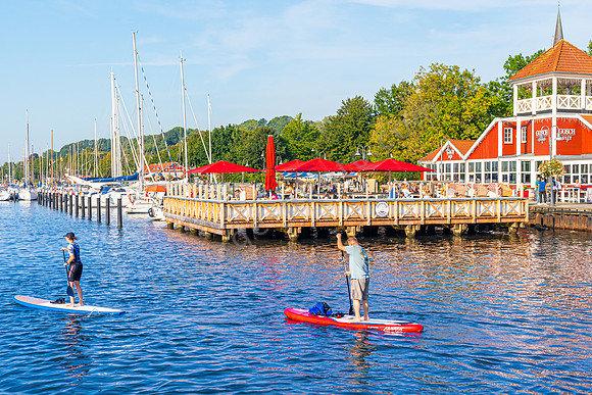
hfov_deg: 40.3
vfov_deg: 27.5
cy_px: 198
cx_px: 296
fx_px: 806
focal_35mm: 49
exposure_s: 1/500
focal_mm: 33
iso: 250
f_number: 8
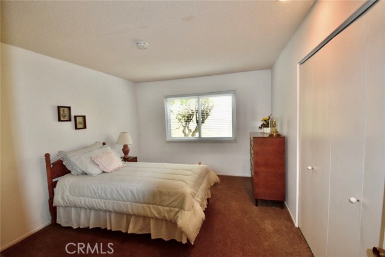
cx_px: 192
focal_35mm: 15
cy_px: 128
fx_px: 160
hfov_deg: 100.4
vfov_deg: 77.4
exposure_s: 1/125
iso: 800
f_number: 5.6
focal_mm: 10
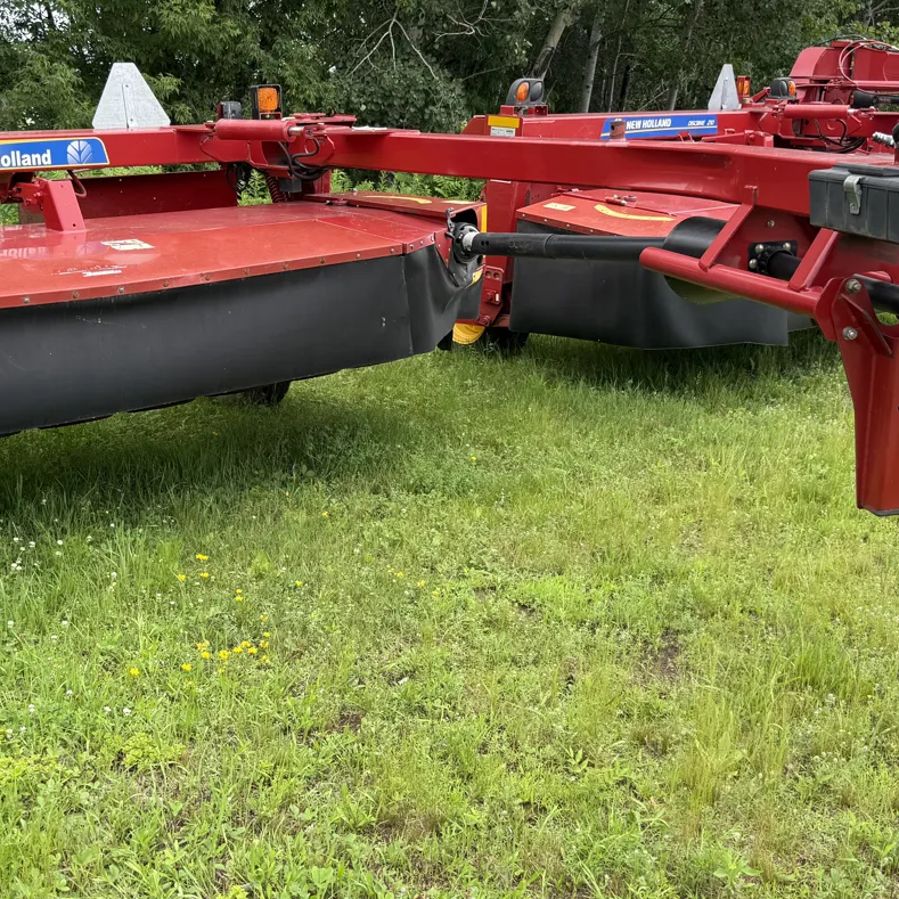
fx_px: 1263
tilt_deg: -13.7
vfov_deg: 39.2
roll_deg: -2.9
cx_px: 368
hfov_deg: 39.0
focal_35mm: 43
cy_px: 441
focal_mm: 6.76
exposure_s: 1/426
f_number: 1.78
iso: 80
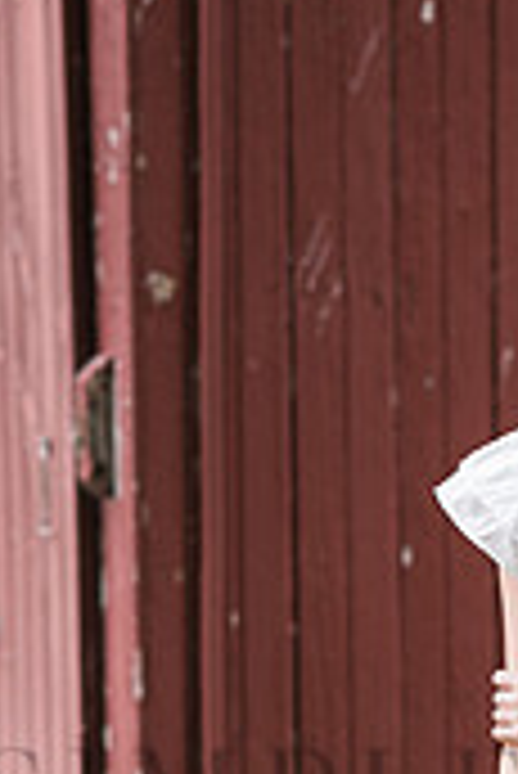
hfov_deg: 6.2
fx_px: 4782
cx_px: 590
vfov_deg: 9.2
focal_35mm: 222
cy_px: 873
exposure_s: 1/100
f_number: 2.8
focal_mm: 85
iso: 250
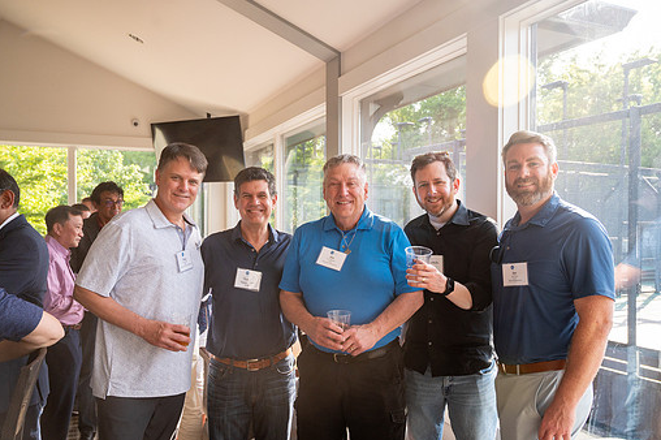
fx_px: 587
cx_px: 344
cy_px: 241
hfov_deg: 58.7
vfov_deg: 41.0
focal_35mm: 32
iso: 640
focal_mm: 28
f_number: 4.5
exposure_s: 1/400
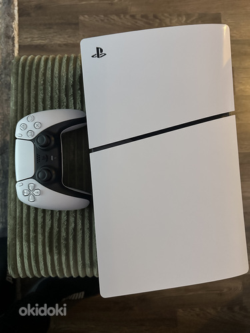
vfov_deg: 71.6
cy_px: 166
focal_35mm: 24
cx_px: 125
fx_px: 231
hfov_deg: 56.8
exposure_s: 1/40
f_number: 1.78
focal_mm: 6.86
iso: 1000
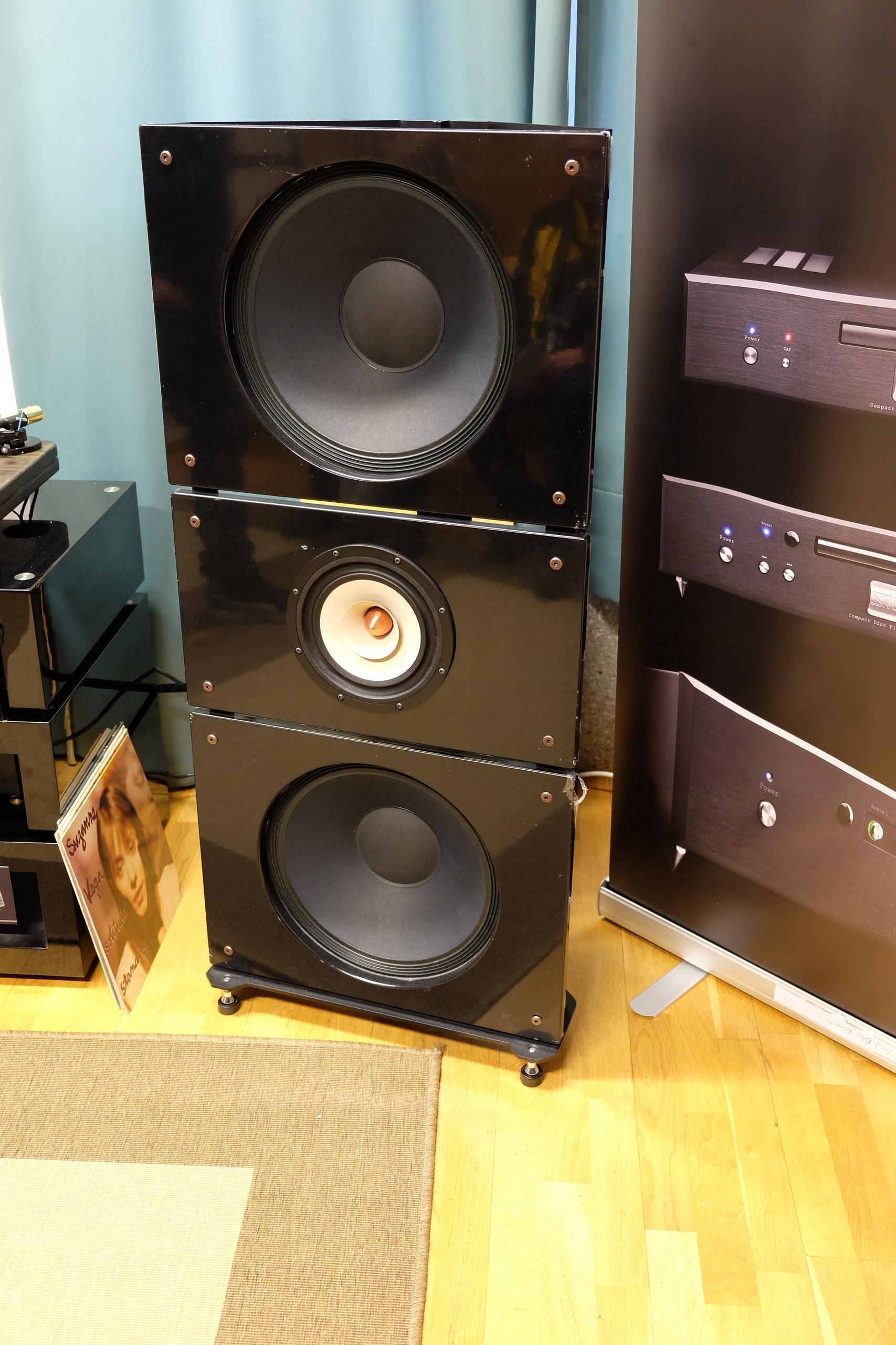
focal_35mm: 33
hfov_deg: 40.0
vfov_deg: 57.2
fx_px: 1232
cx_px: 448
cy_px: 672
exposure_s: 1/26
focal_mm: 22.3
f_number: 3.2
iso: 1250
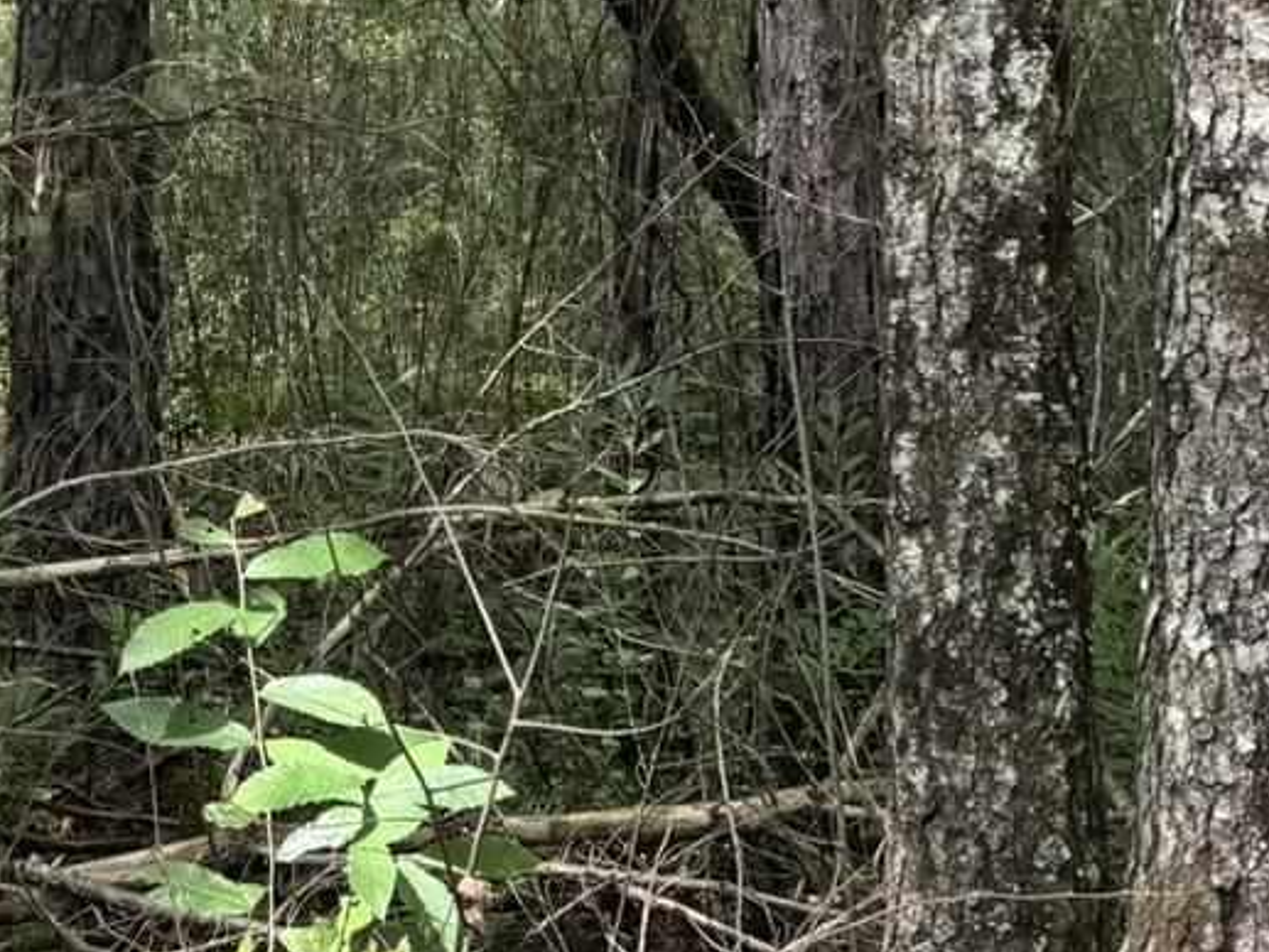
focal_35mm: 95
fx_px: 3483
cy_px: -608
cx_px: 326
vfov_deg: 14.2
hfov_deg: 20.5
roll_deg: +2.0
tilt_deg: +4.2
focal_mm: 6.76
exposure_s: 1/425
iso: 80
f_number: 1.78
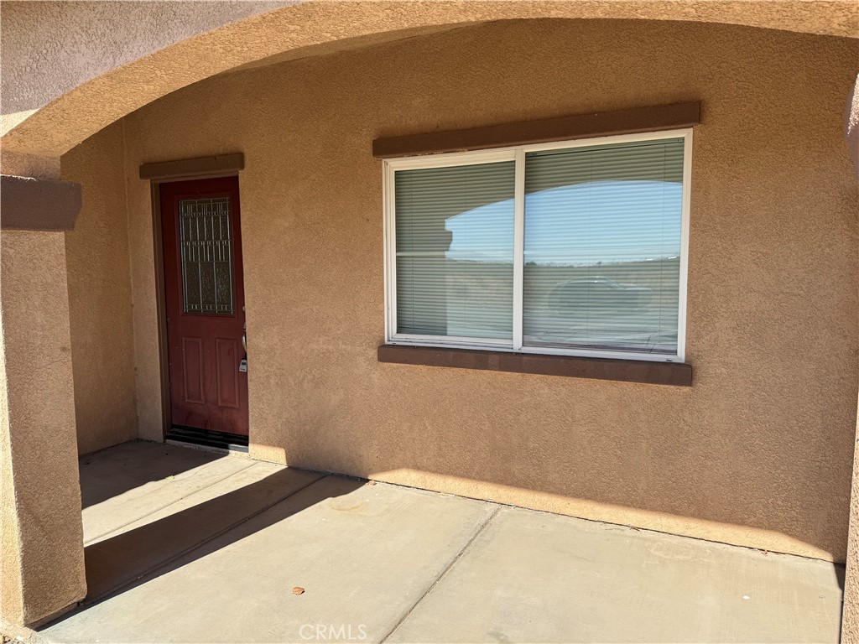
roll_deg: +0.6
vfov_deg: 56.8
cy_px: 322
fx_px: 596
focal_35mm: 24
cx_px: 430
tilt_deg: -6.1
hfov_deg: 71.6
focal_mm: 6.76
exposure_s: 1/2703
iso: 80
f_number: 1.78
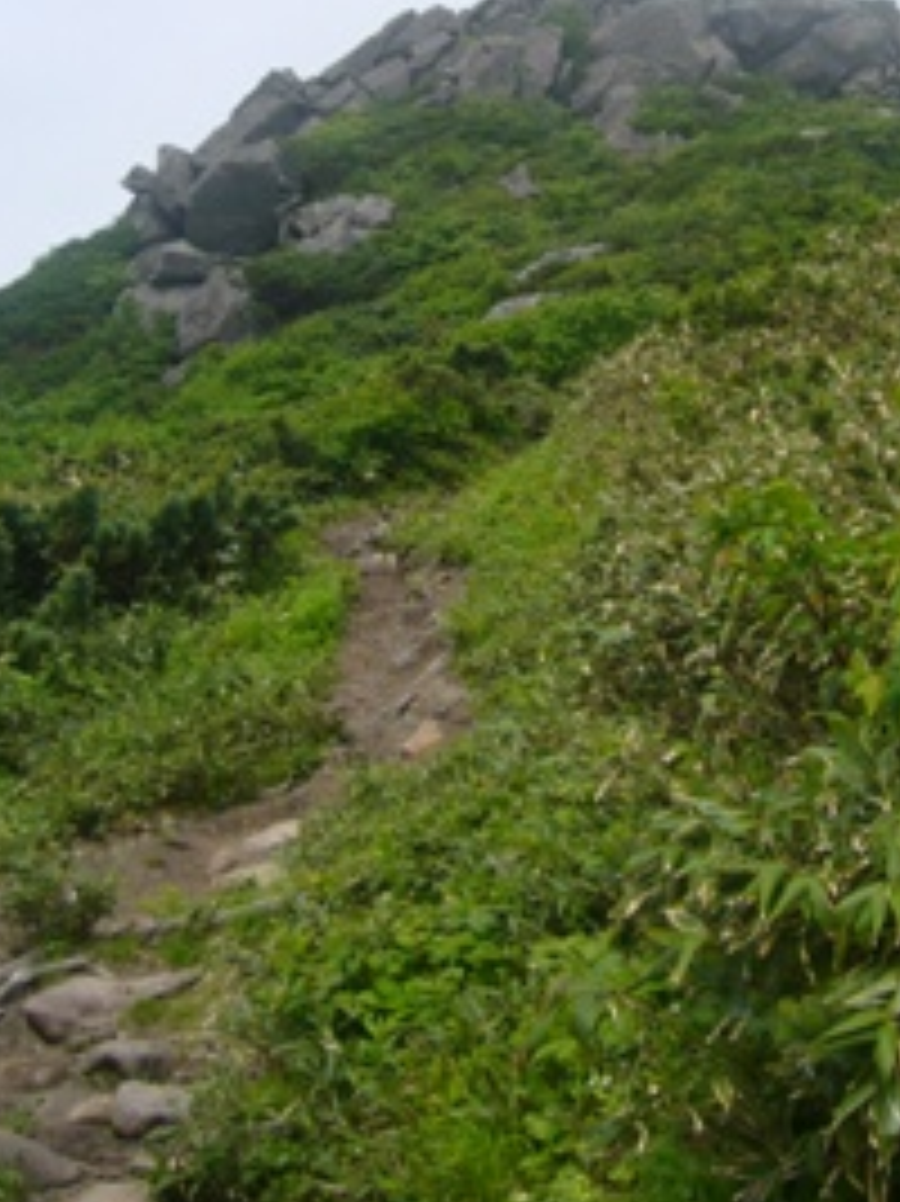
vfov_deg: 39.5
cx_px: 585
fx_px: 1631
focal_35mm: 47
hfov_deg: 30.7
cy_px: 315
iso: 80
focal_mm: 4.6
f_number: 5.6
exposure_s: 1/500
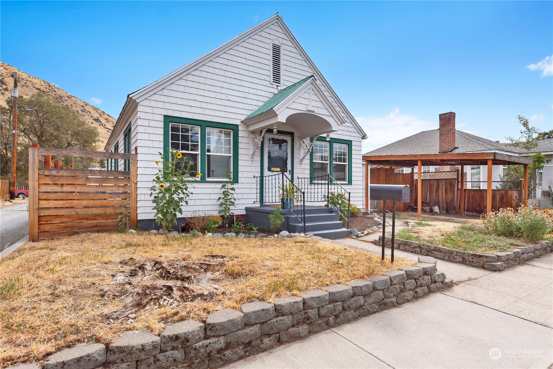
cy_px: 184
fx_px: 277
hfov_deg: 90.0
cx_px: 276
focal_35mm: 18
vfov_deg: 67.4
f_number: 7.1
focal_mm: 18
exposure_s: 1/1600
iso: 100
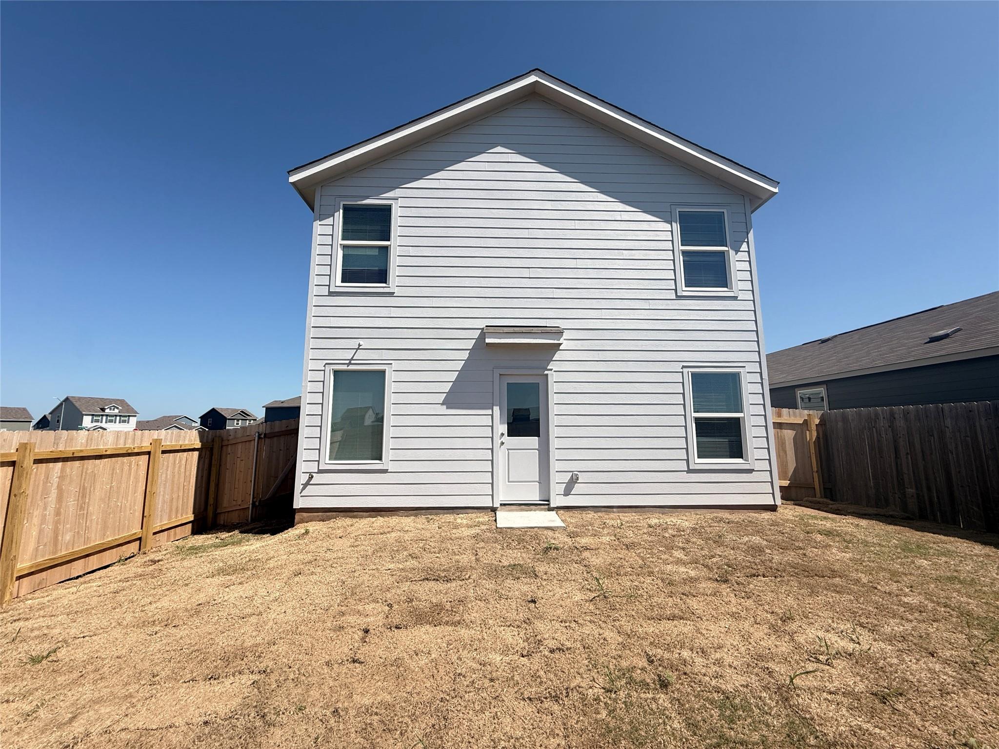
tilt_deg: +8.9
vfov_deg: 85.7
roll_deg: -0.1
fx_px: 404
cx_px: 500
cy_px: 374
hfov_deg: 102.1
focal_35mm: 14
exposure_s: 1/2024
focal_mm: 2.22
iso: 50
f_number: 2.2
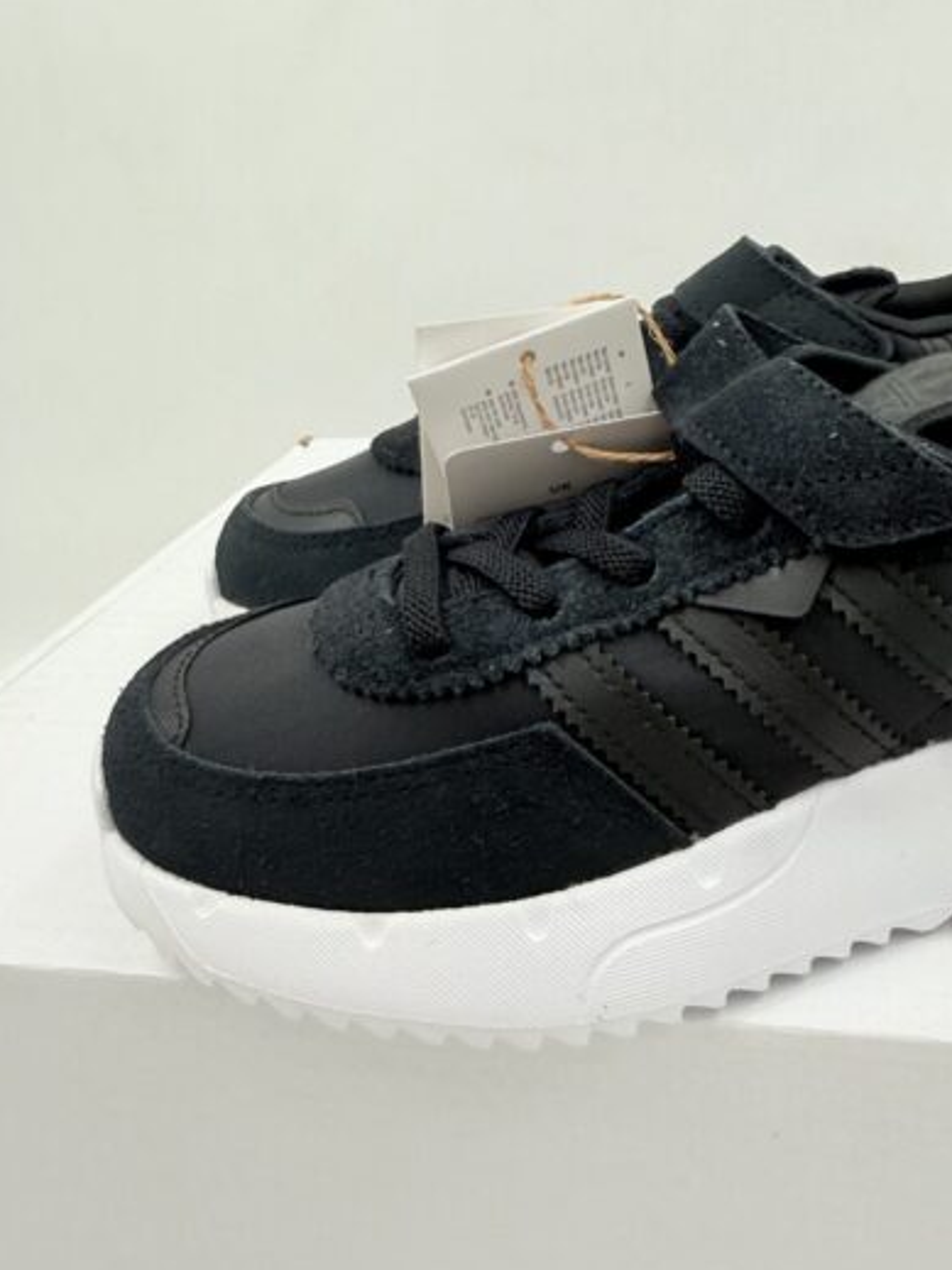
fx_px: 1357
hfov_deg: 37.7
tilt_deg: -19.9
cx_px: 715
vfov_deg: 50.1
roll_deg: +4.0
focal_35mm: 37
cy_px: 575
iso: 40
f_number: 2.2
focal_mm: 2.22
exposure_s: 1/407
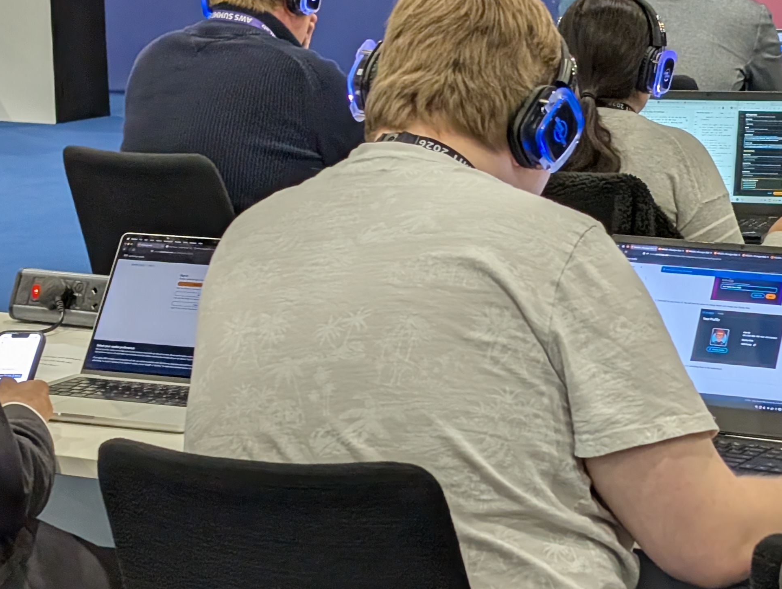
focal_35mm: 104
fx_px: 2353
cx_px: 555
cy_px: 351
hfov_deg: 18.8
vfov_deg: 14.3
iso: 145
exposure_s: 1/86.2
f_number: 1.68
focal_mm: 6.9
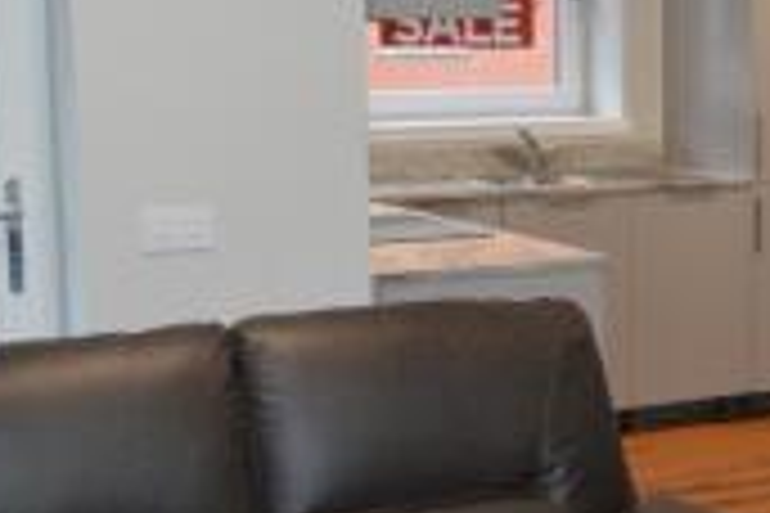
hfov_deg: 26.3
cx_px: 648
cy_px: 317
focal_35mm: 75
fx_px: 1604
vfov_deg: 18.2
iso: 640
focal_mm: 18
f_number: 3.5
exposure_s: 1/60
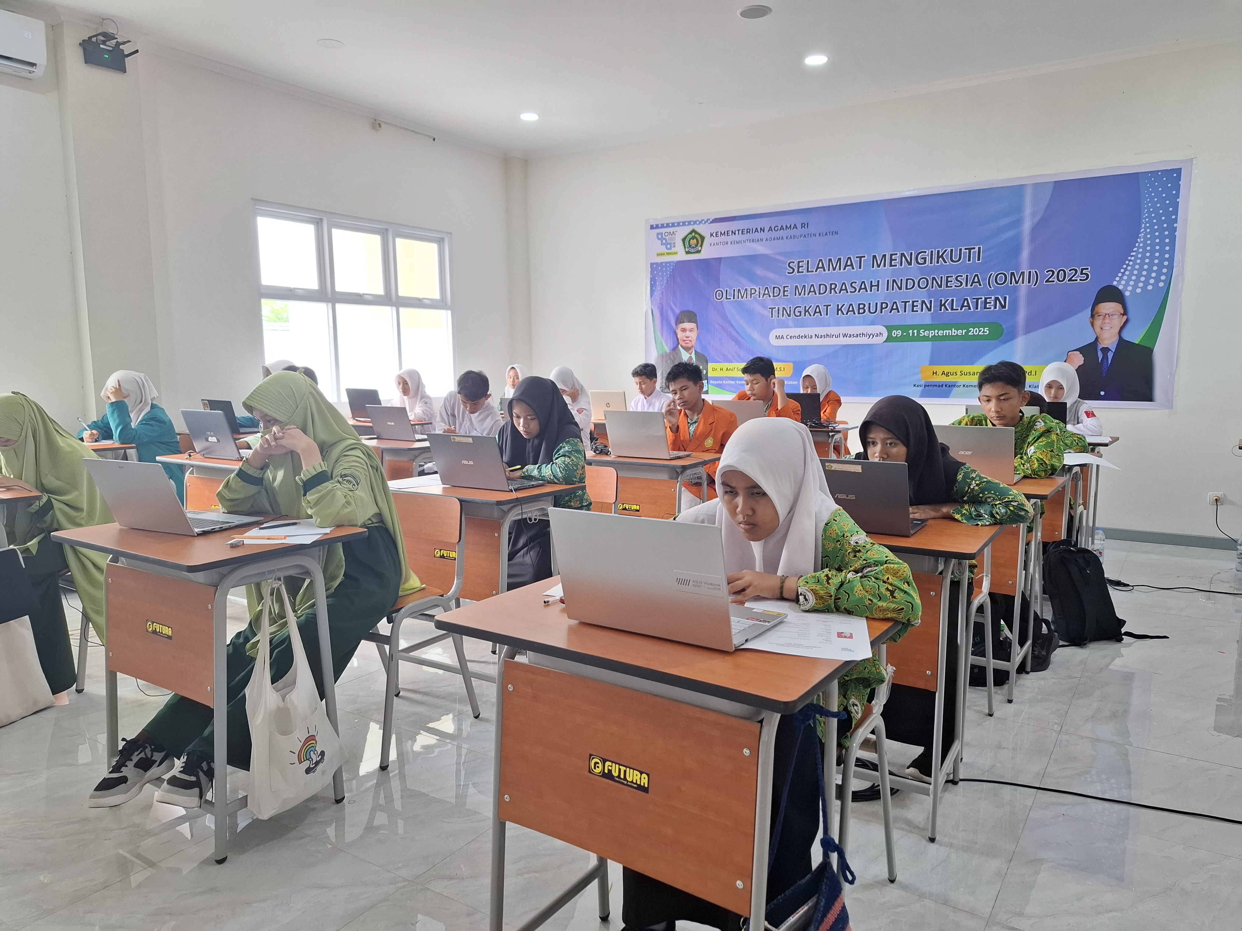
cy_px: 466
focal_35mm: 23
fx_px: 825
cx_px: 621
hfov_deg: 73.9
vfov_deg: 58.9
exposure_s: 1/100
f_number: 1.8
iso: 250
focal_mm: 5.54
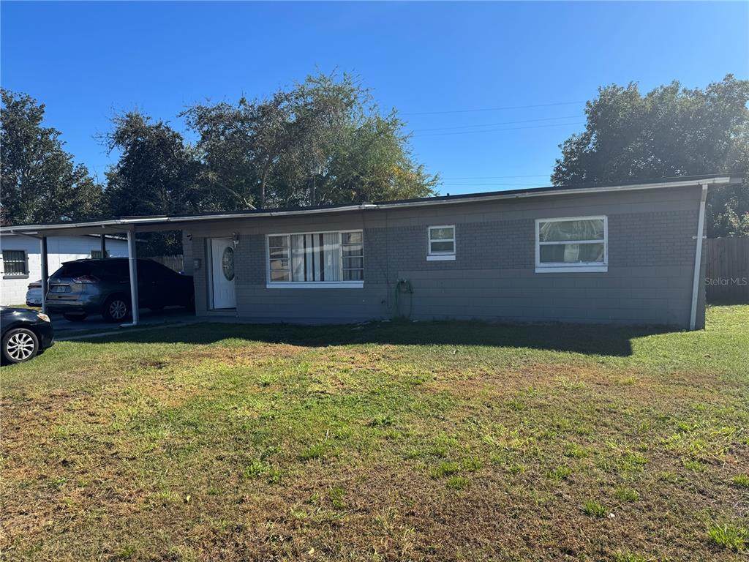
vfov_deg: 56.8
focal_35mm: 24
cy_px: 281
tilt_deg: -3.7
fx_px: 519
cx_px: 374
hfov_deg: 71.6
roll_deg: +1.3
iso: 80
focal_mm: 6.76
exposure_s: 1/3247
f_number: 1.78
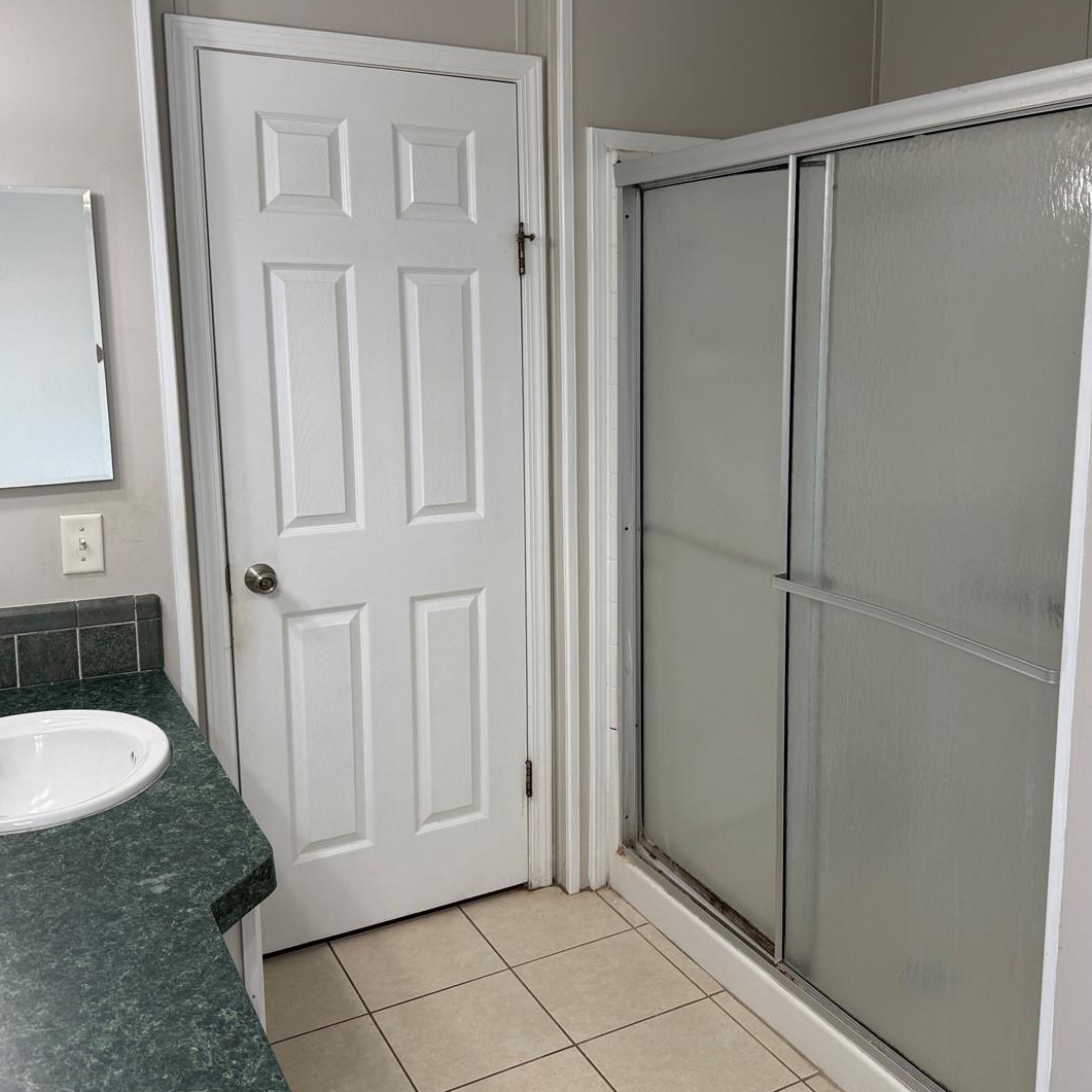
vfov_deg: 51.0
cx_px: 647
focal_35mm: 32
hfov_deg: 50.8
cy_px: 496
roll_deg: -0.1
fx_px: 1142
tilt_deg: -8.7
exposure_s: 1/120
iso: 80
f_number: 1.78
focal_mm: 6.76
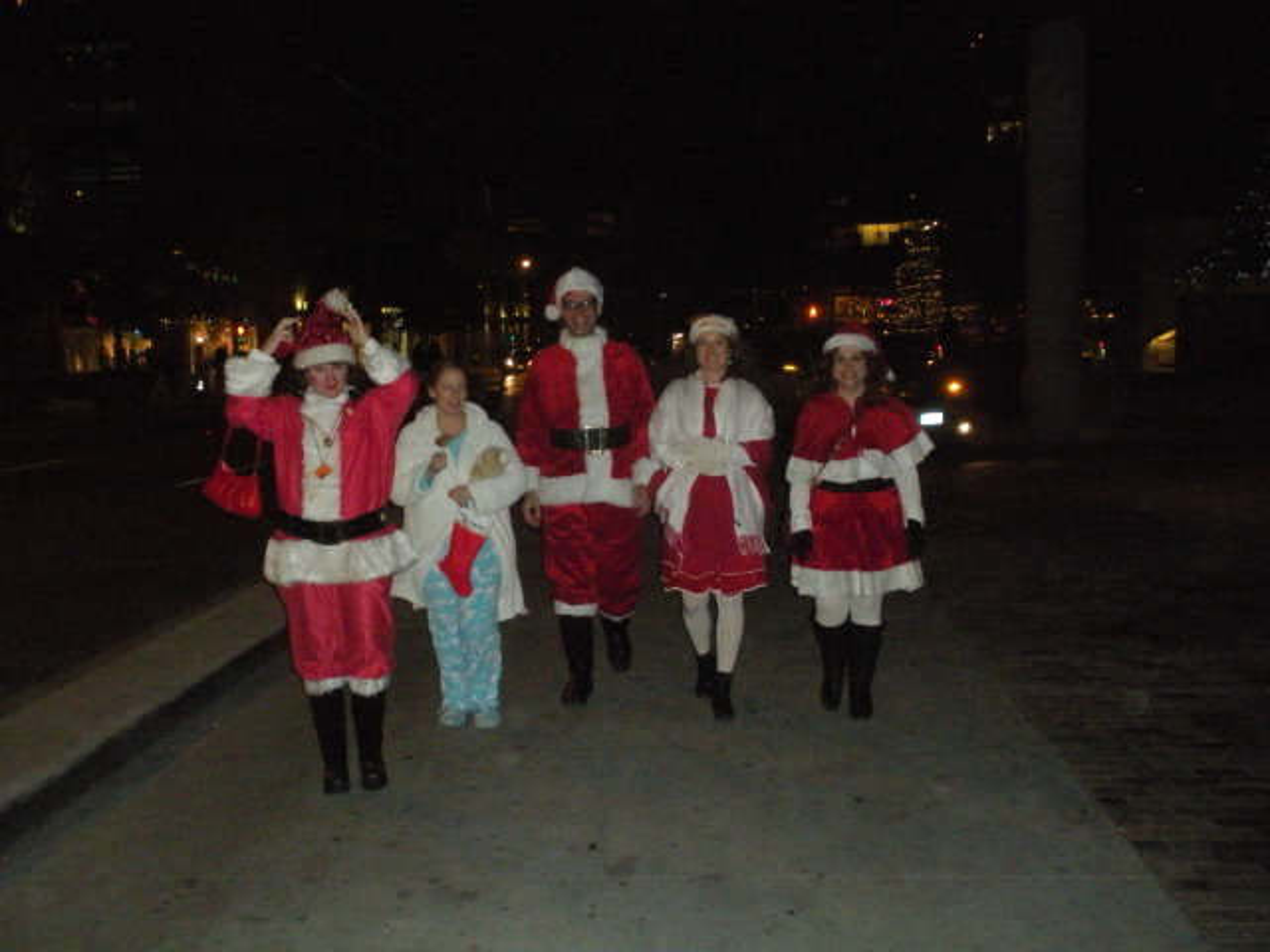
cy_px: 476
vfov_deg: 39.7
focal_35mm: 36
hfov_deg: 51.4
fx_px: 1321
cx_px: 635
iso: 800
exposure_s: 1/60
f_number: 3.5
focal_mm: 6.3
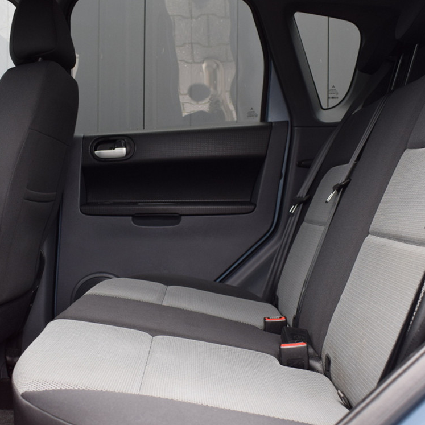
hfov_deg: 39.1
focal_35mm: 43
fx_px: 597
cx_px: 192
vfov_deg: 39.2
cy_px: 222
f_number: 4.5
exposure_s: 1/80
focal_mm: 18
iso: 400
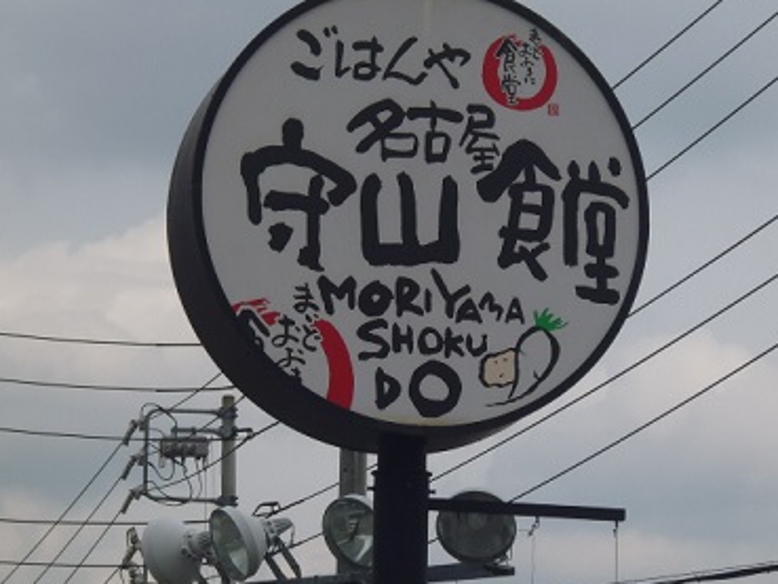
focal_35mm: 182
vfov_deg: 8.2
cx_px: 413
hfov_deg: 10.9
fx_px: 4092
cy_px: 274
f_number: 6.9
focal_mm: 21.5
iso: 100
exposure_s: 1/500
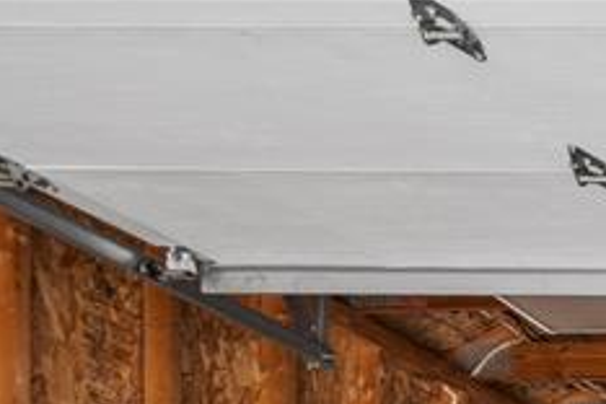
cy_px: 881
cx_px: 1277
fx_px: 1178
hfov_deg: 17.6
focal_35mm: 70
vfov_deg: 14.8
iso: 100
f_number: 4
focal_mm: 16
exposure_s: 1/50
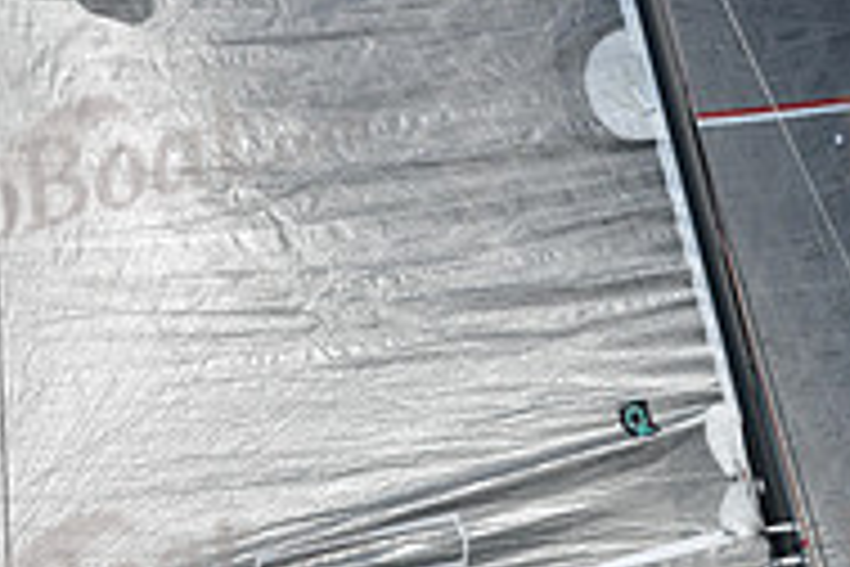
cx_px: 607
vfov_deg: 3.6
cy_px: 776
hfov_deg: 5.4
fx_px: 9042
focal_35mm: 383
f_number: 8
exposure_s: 1/1000
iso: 320
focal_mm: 125
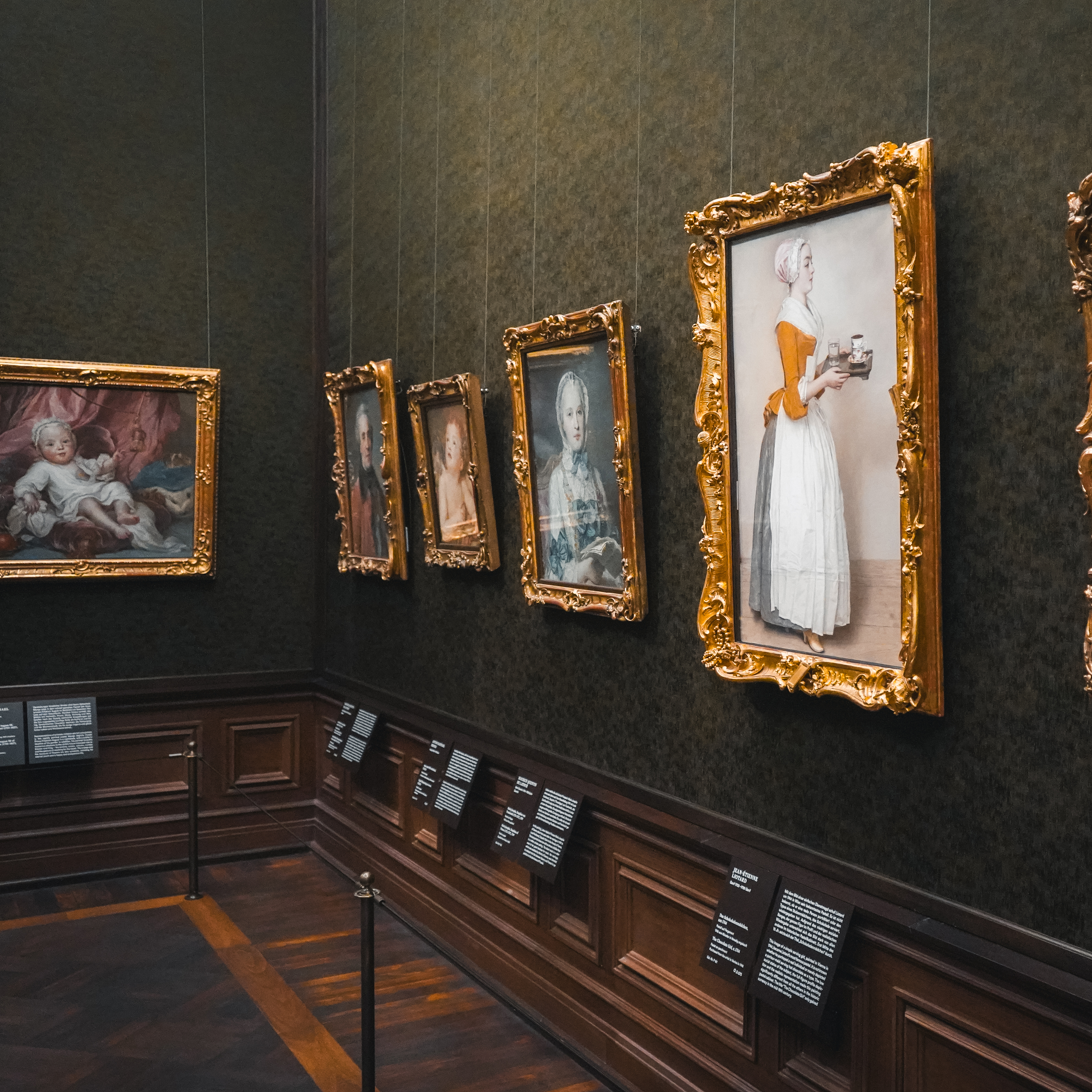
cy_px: 546
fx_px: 1321
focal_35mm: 37
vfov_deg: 44.9
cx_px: 737
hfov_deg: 44.2
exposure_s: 1/160
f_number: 3.5
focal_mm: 29
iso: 12800
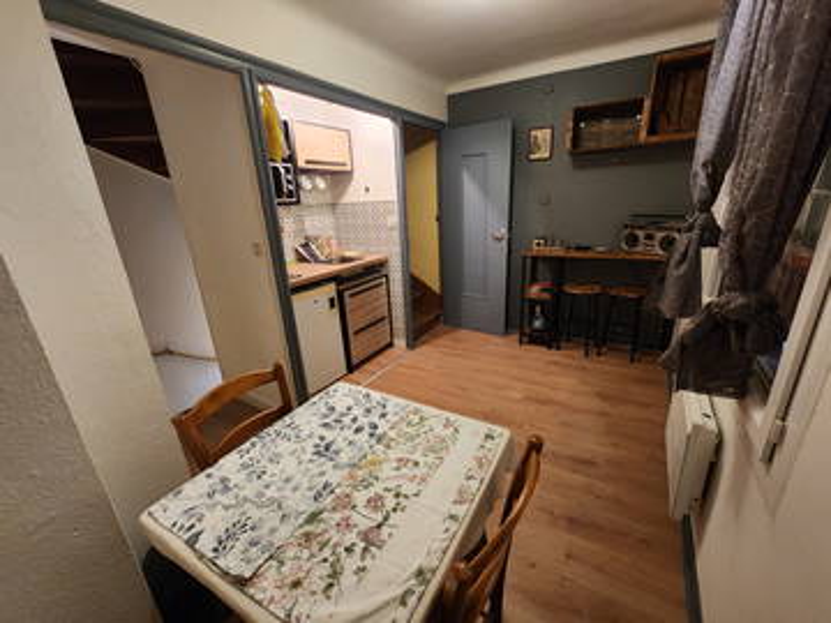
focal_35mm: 13
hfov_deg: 106.2
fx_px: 312
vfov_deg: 89.9
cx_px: 416
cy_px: 312
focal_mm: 2.2
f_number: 2.2
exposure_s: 1/33
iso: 640
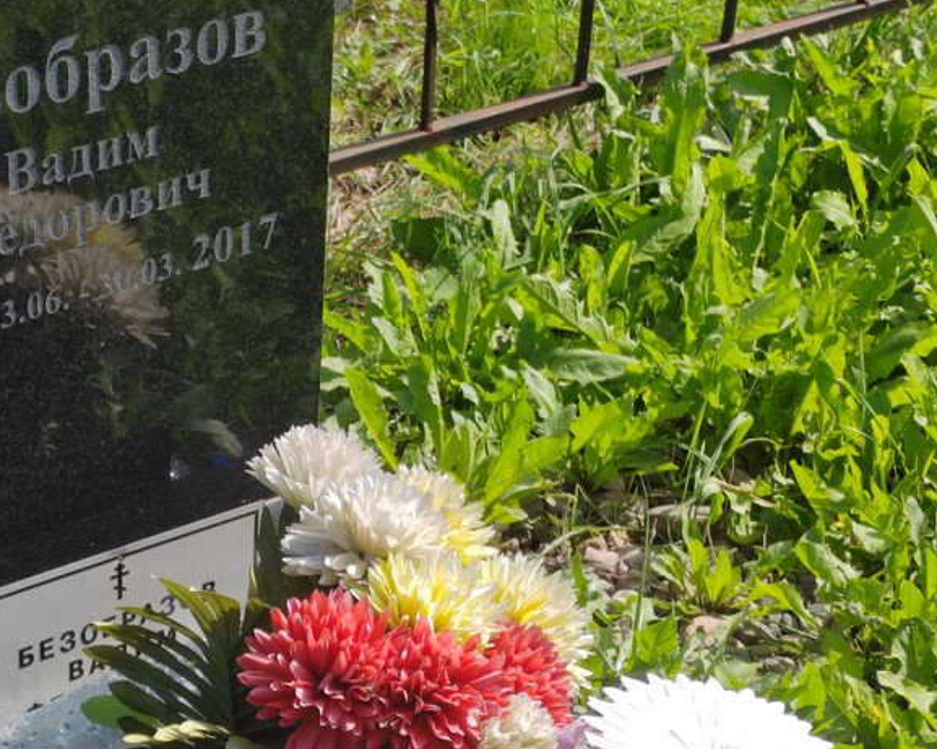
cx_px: 307
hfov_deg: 21.7
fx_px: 2439
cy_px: 359
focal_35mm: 88
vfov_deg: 17.4
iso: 100
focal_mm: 5.52
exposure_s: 1/1000
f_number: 1.9
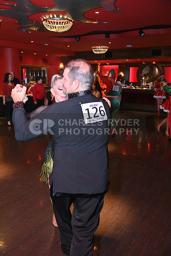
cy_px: 128
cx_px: 86
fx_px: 221
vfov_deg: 60.3
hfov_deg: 42.3
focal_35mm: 31
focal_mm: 31
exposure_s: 1/100
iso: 4000
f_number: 4
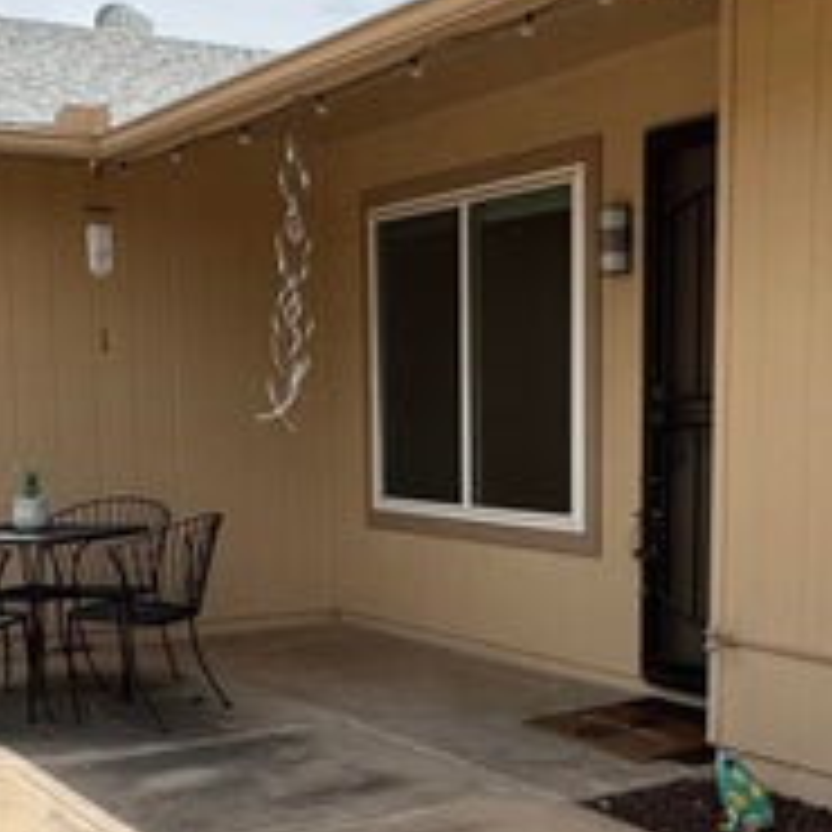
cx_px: 461
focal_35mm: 57
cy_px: 652
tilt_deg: -9.5
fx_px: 1550
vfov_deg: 29.4
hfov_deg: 30.0
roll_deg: +0.4
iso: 50
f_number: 2.2
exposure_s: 1/2208
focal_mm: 2.22
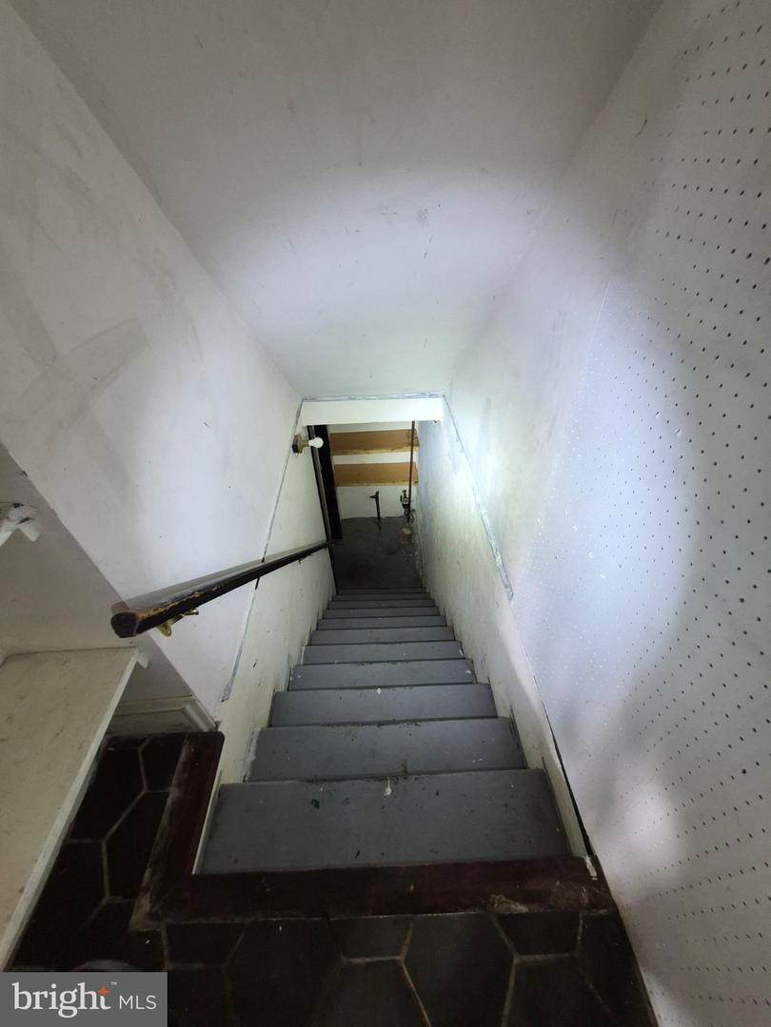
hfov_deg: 89.9
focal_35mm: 13
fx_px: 386
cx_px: 386
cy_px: 514
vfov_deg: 106.2
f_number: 2.2
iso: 320
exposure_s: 1/60
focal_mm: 1.74
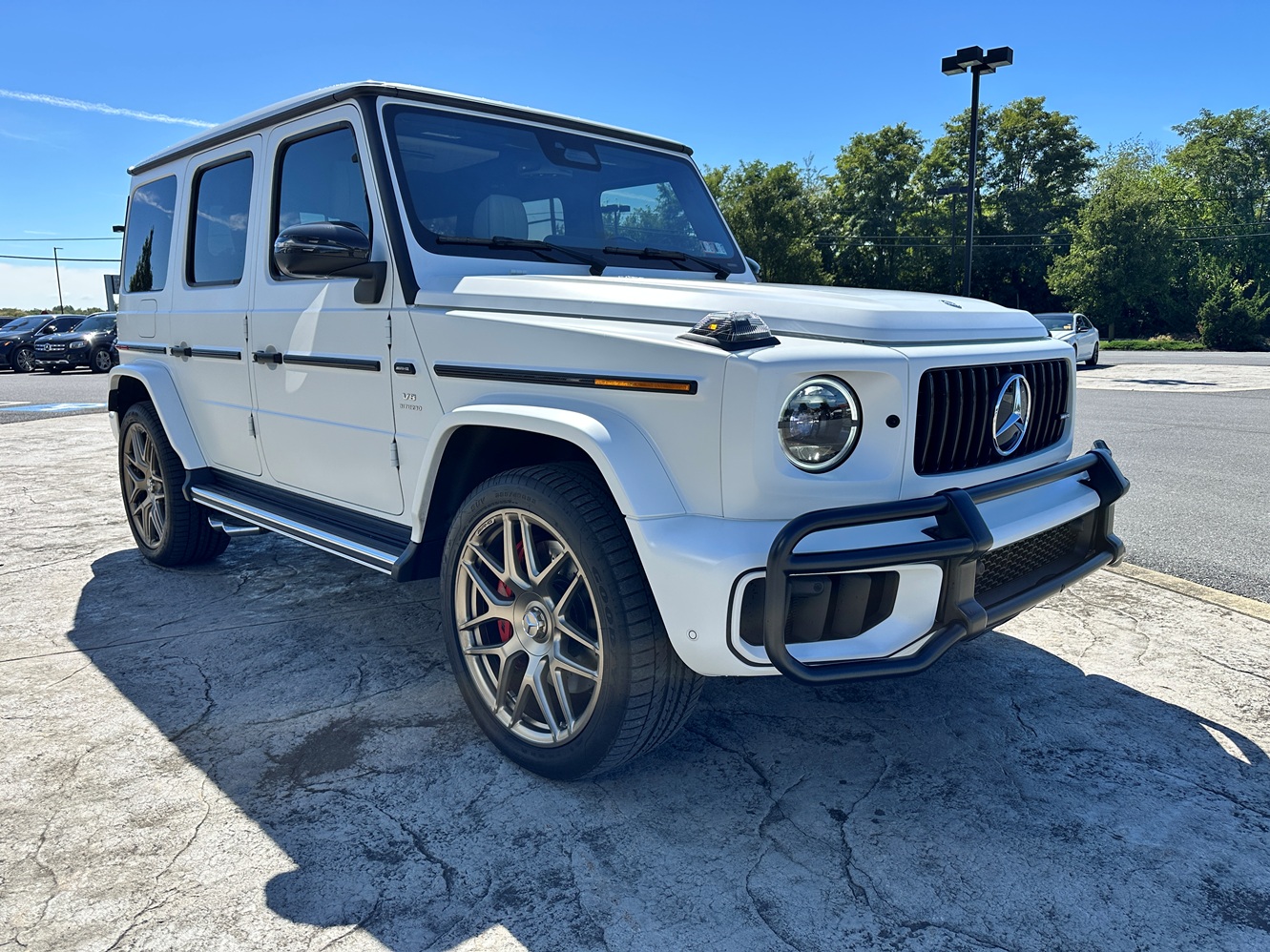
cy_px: 476
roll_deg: +0.6
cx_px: 635
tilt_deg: -10.3
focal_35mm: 24
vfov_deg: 56.8
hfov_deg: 71.6
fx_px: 880
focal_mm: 6.86
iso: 80
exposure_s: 1/3356
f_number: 1.78
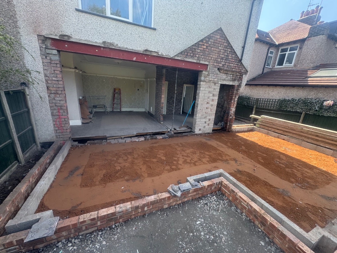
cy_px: 126
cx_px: 168
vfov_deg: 85.7
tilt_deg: -16.7
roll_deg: -4.8
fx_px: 136
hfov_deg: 102.1
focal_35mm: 14
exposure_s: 1/245
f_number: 2.2
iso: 40
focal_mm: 2.22
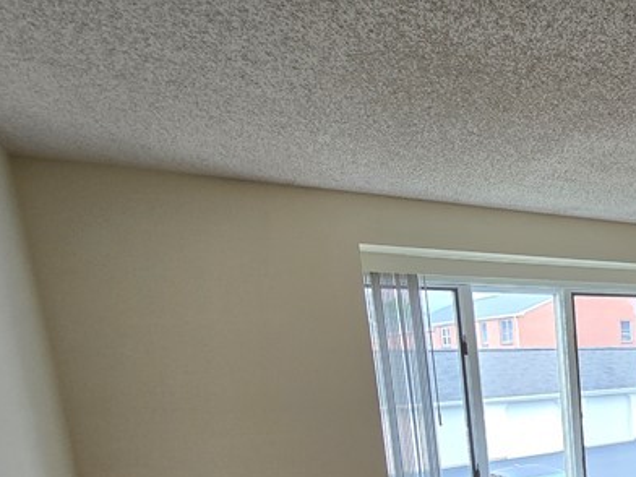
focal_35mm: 34
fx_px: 625
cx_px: 733
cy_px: 487
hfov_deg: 40.7
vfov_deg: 37.0
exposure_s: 1/60
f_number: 2.2
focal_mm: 2.2
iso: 64
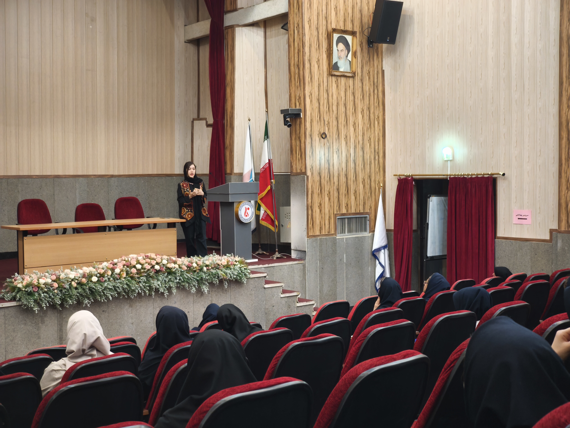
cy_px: 214
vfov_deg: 29.1
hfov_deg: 38.2
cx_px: 285
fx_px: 823
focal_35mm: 50
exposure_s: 1/50
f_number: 1.9
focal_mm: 7.1
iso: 2500
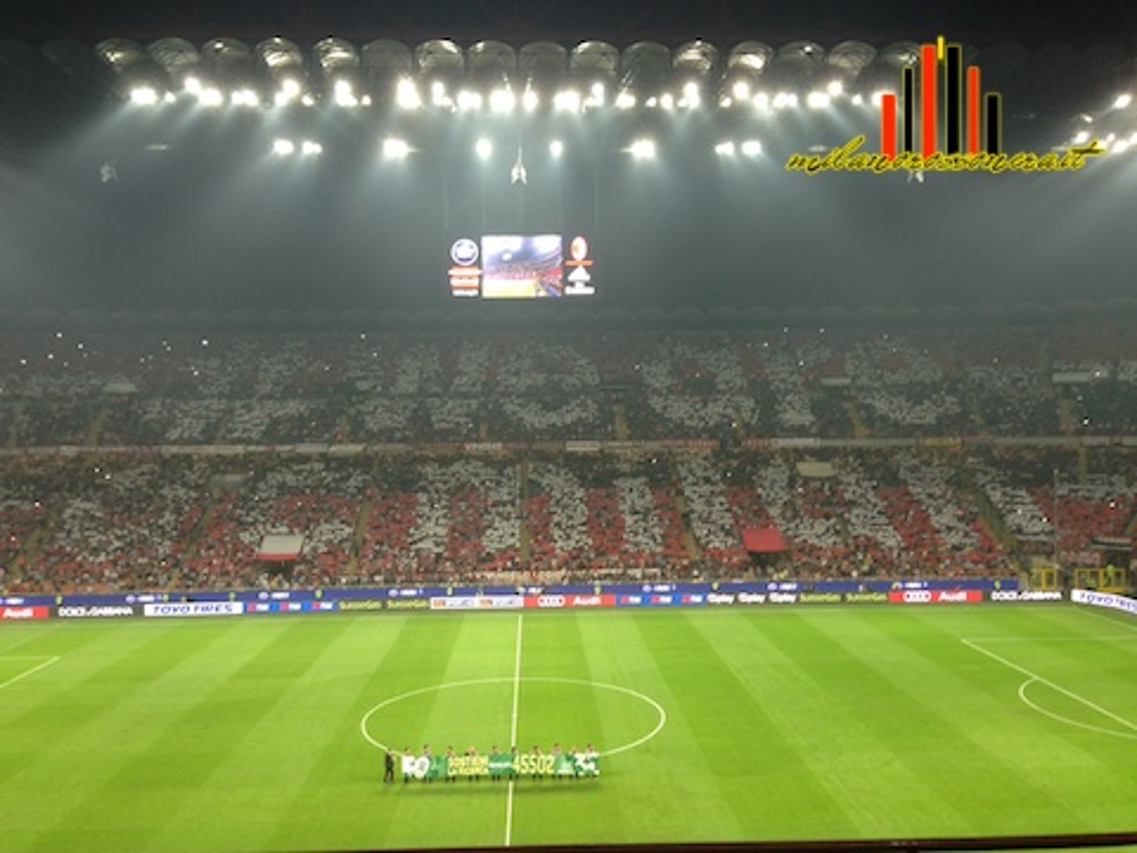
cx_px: 568
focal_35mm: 33
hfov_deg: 55.4
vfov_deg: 42.9
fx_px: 1084
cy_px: 426
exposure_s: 1/30
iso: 50
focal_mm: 4.12
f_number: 2.4
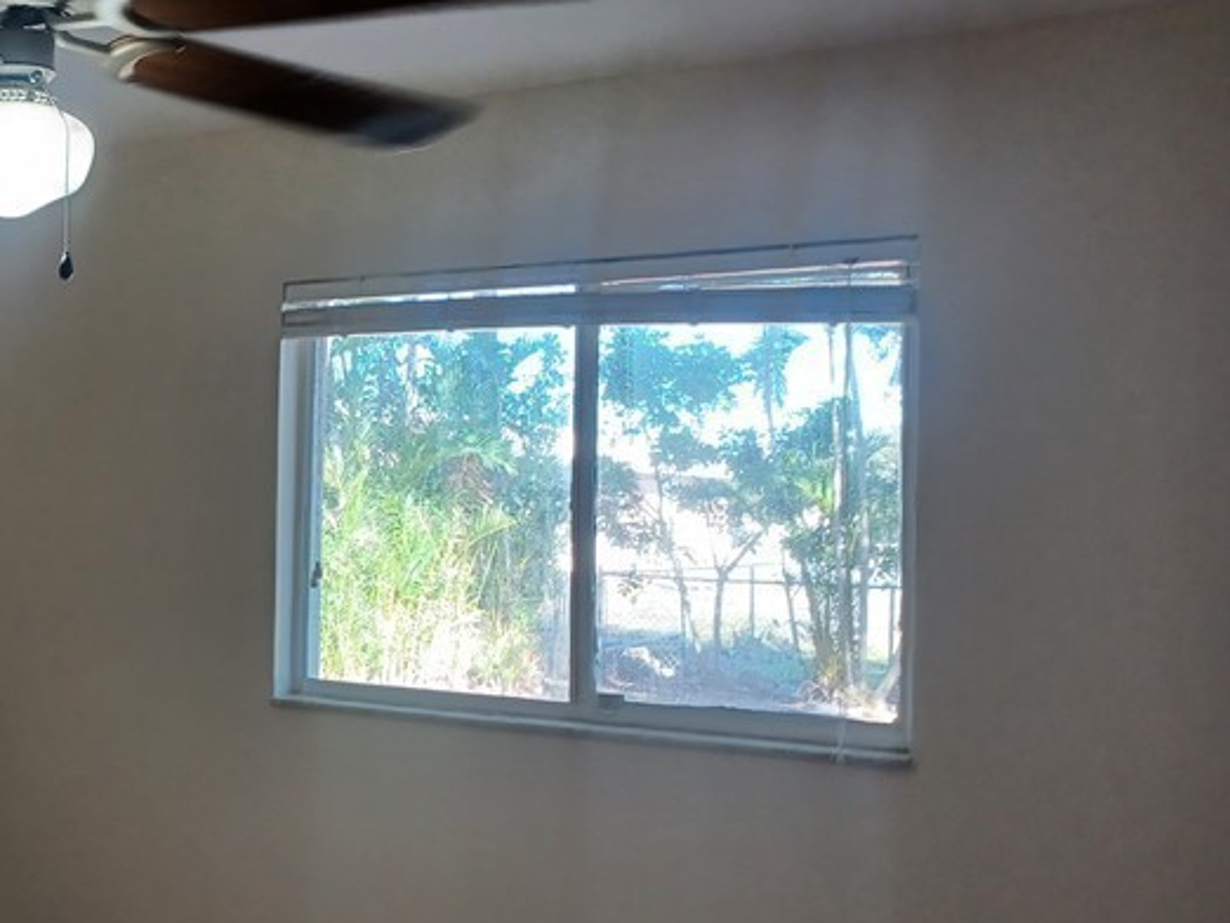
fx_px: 1742
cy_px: 483
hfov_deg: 36.0
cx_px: 73
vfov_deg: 29.7
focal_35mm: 49
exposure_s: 1/60
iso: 250
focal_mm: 4.6
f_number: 1.8
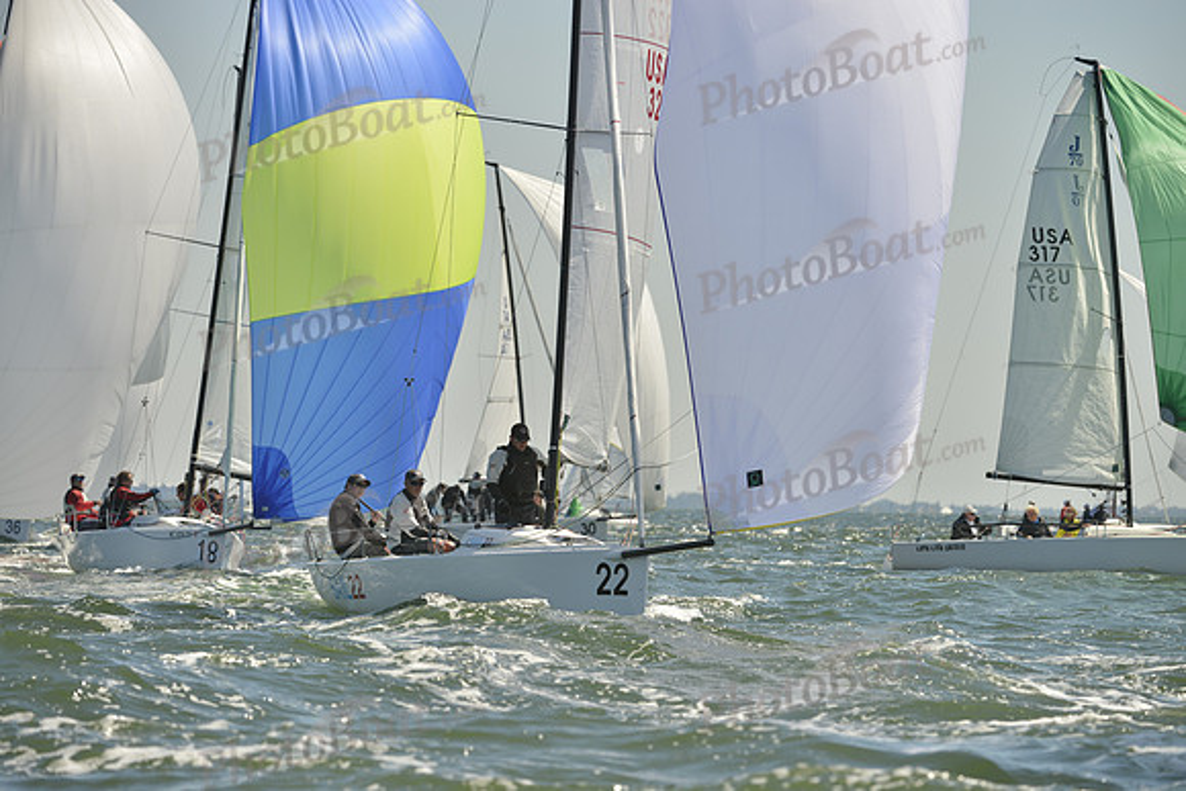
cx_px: 593
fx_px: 8238
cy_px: 396
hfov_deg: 8.2
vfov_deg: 5.5
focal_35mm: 250
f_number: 7.1
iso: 280
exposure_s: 1/1250
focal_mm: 250
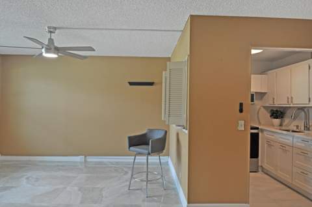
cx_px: 156
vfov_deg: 52.9
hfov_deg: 73.8
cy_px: 104
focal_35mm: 24
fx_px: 208
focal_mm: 16
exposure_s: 1/80
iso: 400
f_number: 4.5
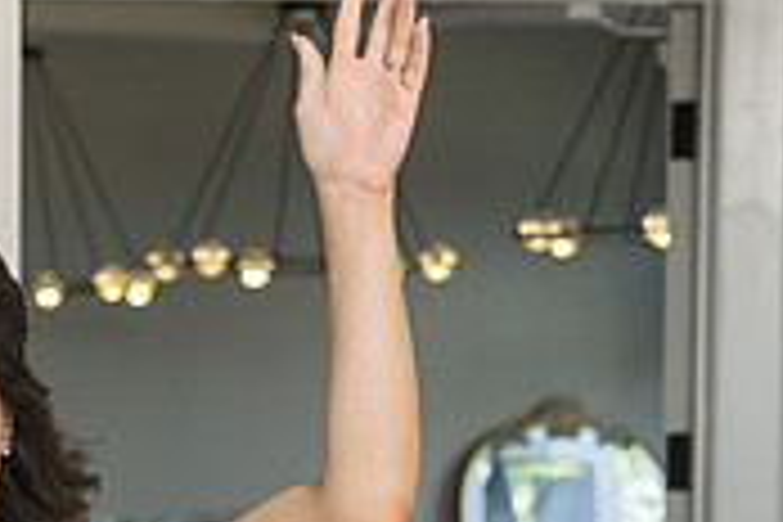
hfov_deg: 7.1
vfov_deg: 4.7
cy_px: 853
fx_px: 6264
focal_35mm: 288
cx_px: 59
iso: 800
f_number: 4
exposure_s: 1/200
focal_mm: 59
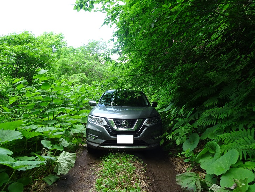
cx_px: 128
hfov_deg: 71.6
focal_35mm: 24
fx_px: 177
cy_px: 96
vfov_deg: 56.8
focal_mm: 4.1
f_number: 3.5
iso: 80
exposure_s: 1/50
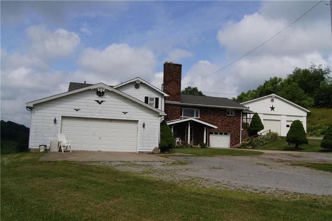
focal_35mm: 30
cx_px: 166
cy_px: 110
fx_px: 276
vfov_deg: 43.5
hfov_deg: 62.0
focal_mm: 20
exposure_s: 1/160
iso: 100
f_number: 16
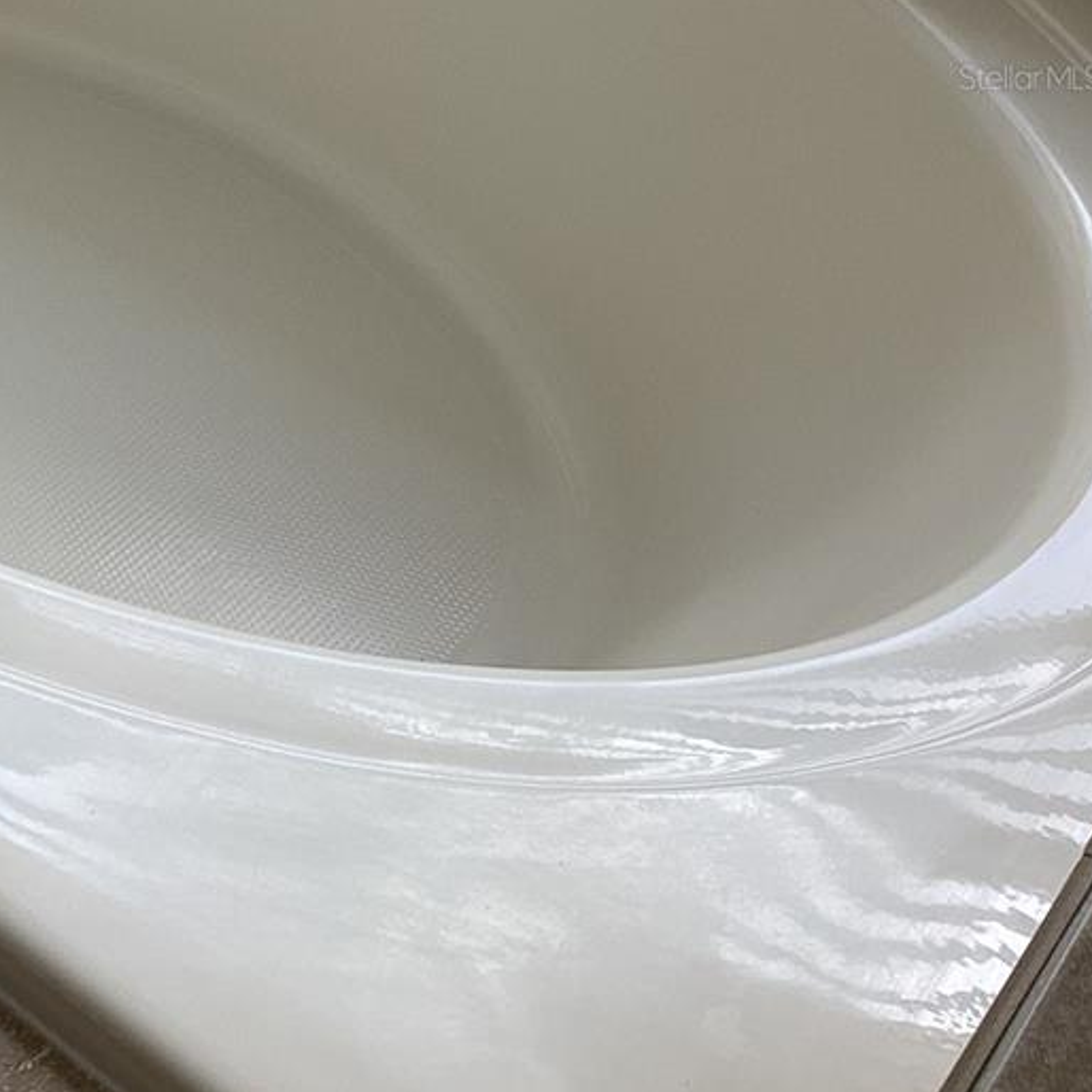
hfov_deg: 26.2
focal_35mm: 64
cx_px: 153
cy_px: 76
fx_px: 2284
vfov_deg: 25.9
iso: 32
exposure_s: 1/120
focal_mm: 3.3
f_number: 2.4
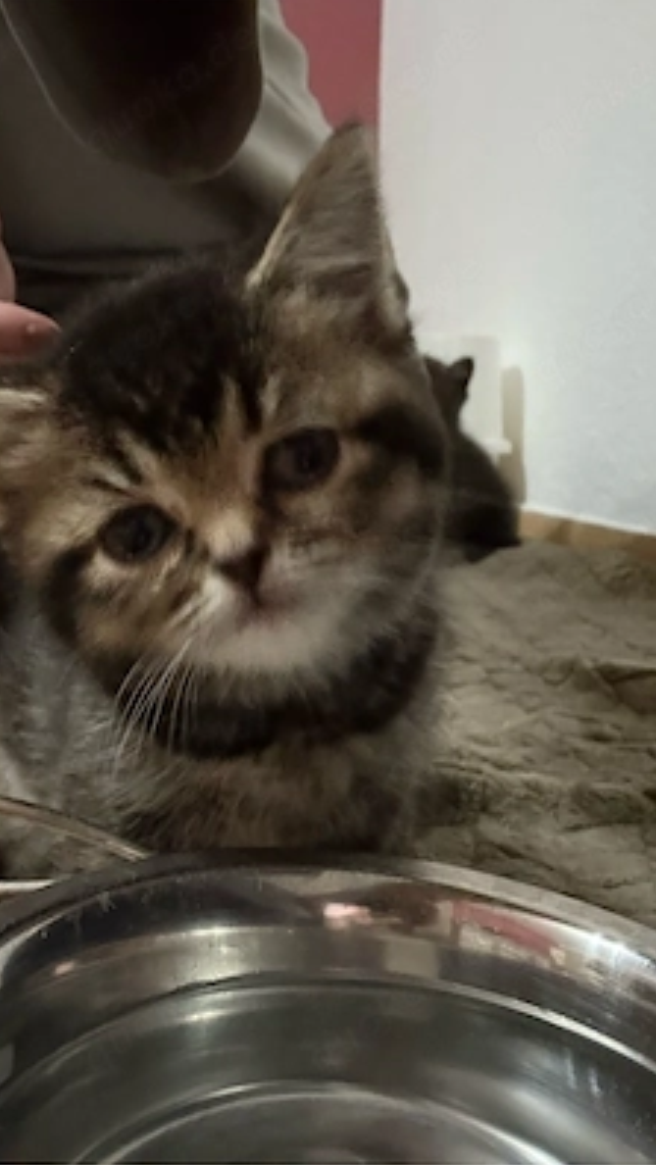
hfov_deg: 35.4
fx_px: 1020
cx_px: 232
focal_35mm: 33
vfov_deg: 59.5
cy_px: 580
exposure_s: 1/15
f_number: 1.9
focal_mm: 2.69
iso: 640
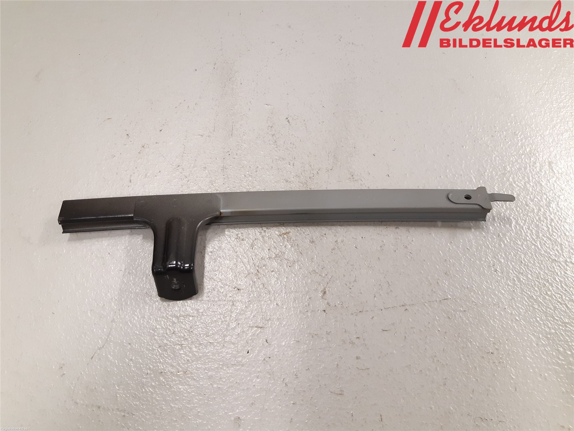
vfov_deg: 53.1
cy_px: 216
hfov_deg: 67.3
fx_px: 431
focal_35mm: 26
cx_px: 287
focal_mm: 3.93
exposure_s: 1/50
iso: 200
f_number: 1.7
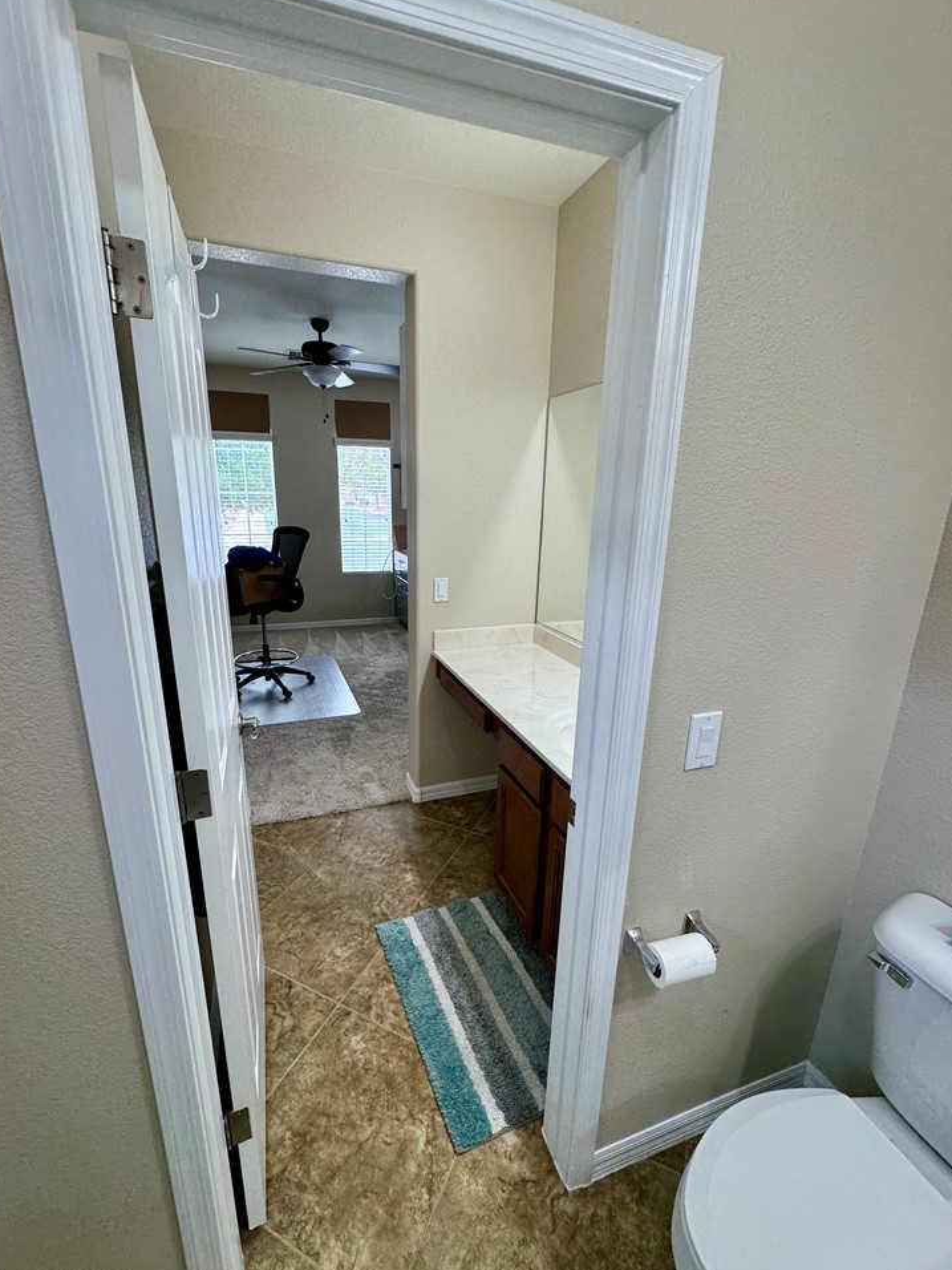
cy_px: 642
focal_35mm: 15
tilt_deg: -16.1
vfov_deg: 98.2
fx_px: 550
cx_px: 451
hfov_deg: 81.7
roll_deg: -1.2
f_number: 2.2
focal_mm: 2.22
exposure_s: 1/120
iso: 80
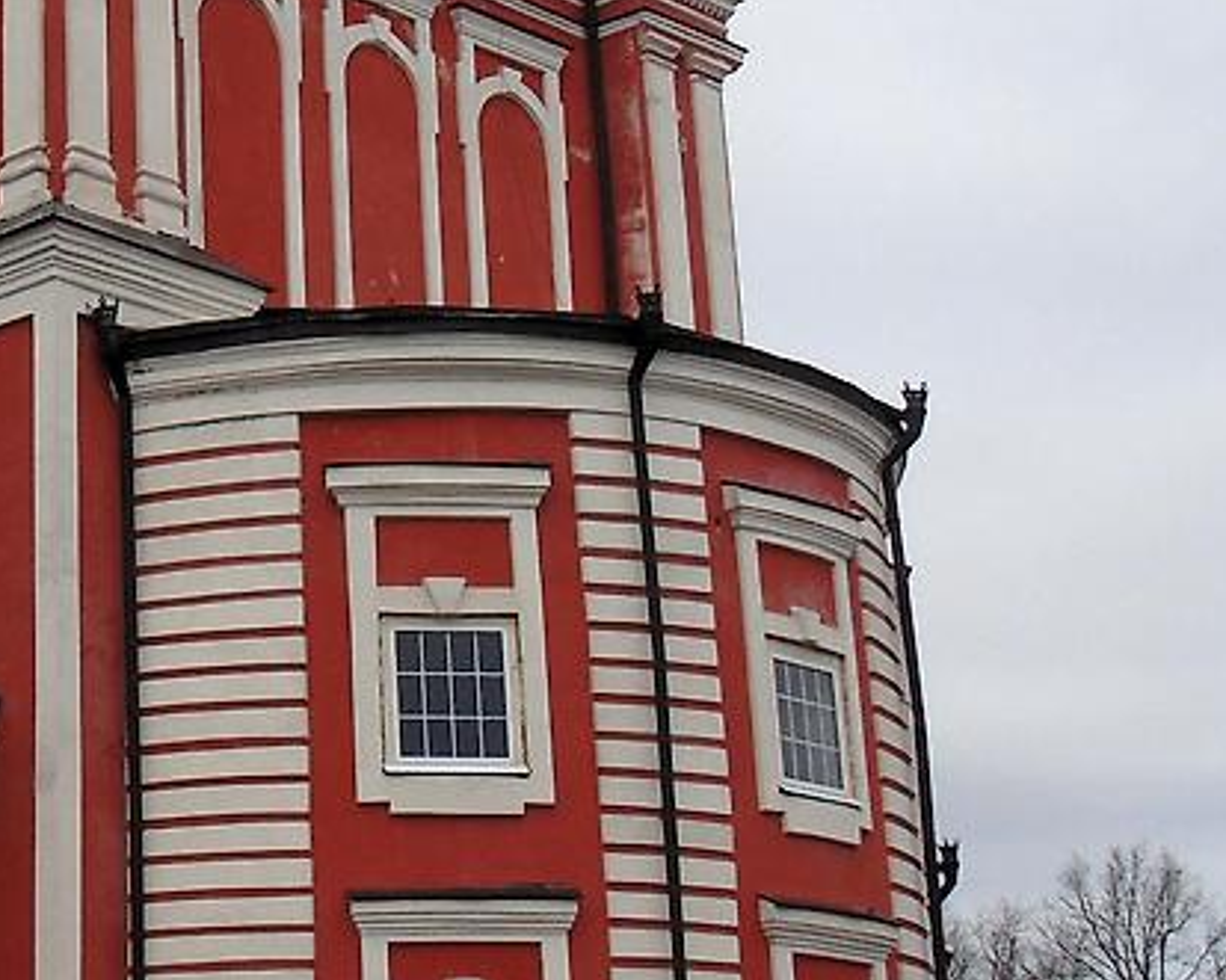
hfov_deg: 22.3
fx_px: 2975
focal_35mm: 82
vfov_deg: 18.6
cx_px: -41
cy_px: 281
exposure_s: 1/1000
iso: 80
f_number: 4.2
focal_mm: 5.2
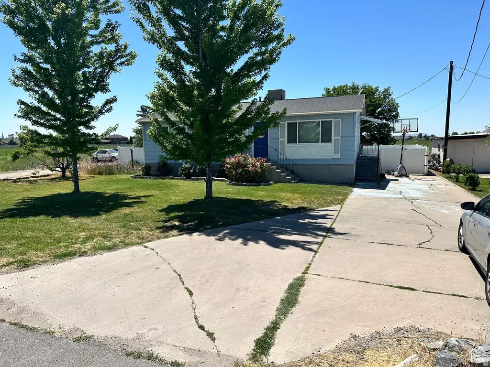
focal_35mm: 24
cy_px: 184
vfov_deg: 56.8
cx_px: 245
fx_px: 340
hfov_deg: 71.6
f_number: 1.78
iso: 80
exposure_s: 1/5848
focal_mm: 6.86
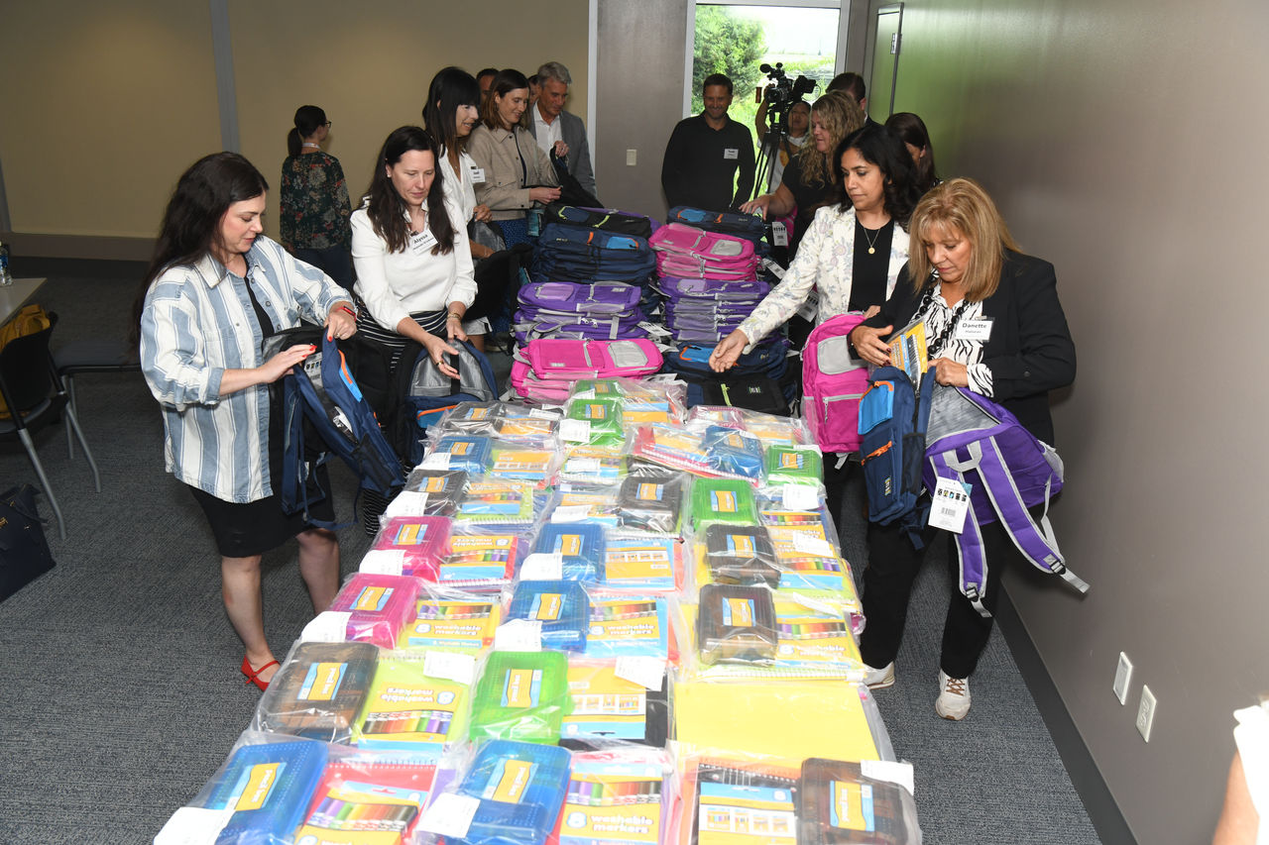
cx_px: 634
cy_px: 422
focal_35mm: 34
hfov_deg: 55.8
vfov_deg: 38.9
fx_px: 1198
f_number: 9
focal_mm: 34
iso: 800
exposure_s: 1/125
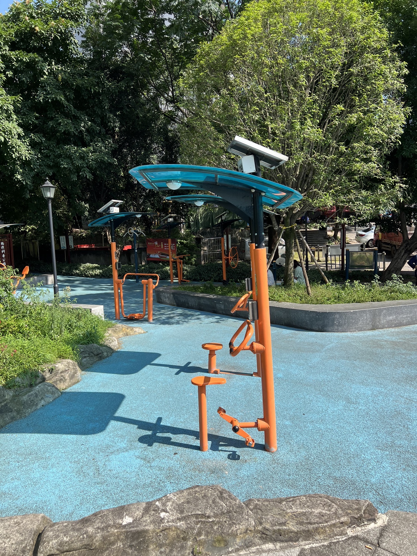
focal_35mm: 26
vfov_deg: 67.3
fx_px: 418
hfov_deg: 53.1
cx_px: 208
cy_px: 278
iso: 50
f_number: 1.5
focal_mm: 5.7
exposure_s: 1/2165
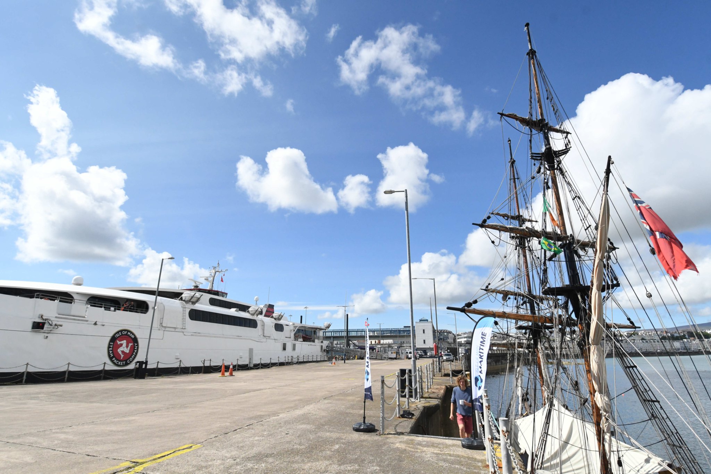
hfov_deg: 90.0
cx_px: 356
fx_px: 355
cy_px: 237
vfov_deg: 67.4
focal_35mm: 18
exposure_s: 1/8000
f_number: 6.3
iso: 2000
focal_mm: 12
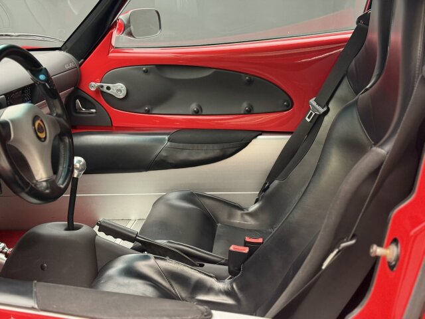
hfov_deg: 39.7
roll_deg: +0.5
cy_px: 160
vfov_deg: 30.3
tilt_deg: -15.8
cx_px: 212
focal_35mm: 48
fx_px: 589
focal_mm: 6.76
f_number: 1.78
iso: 400
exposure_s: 1/33
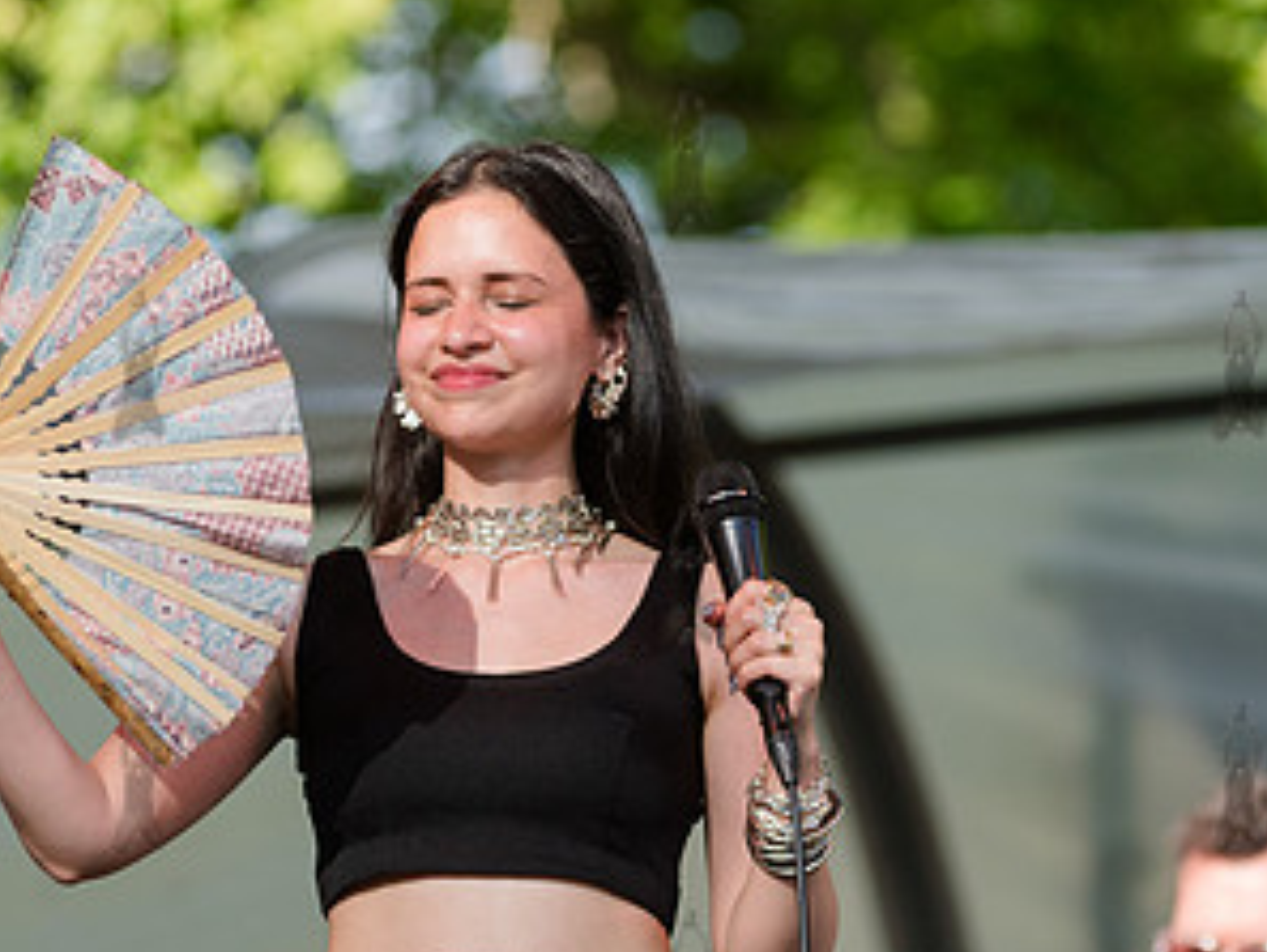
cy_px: 574
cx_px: 750
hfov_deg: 6.2
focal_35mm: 317
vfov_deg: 4.7
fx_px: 11607
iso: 500
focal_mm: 155
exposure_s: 1/1250
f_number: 4
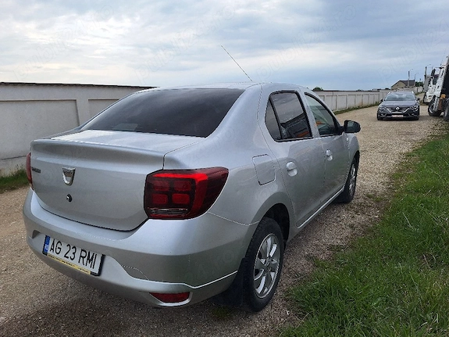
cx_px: 216
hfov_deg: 71.6
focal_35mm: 24
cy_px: 168
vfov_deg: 56.8
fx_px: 311
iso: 40
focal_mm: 5.54
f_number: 1.8
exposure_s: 1/357
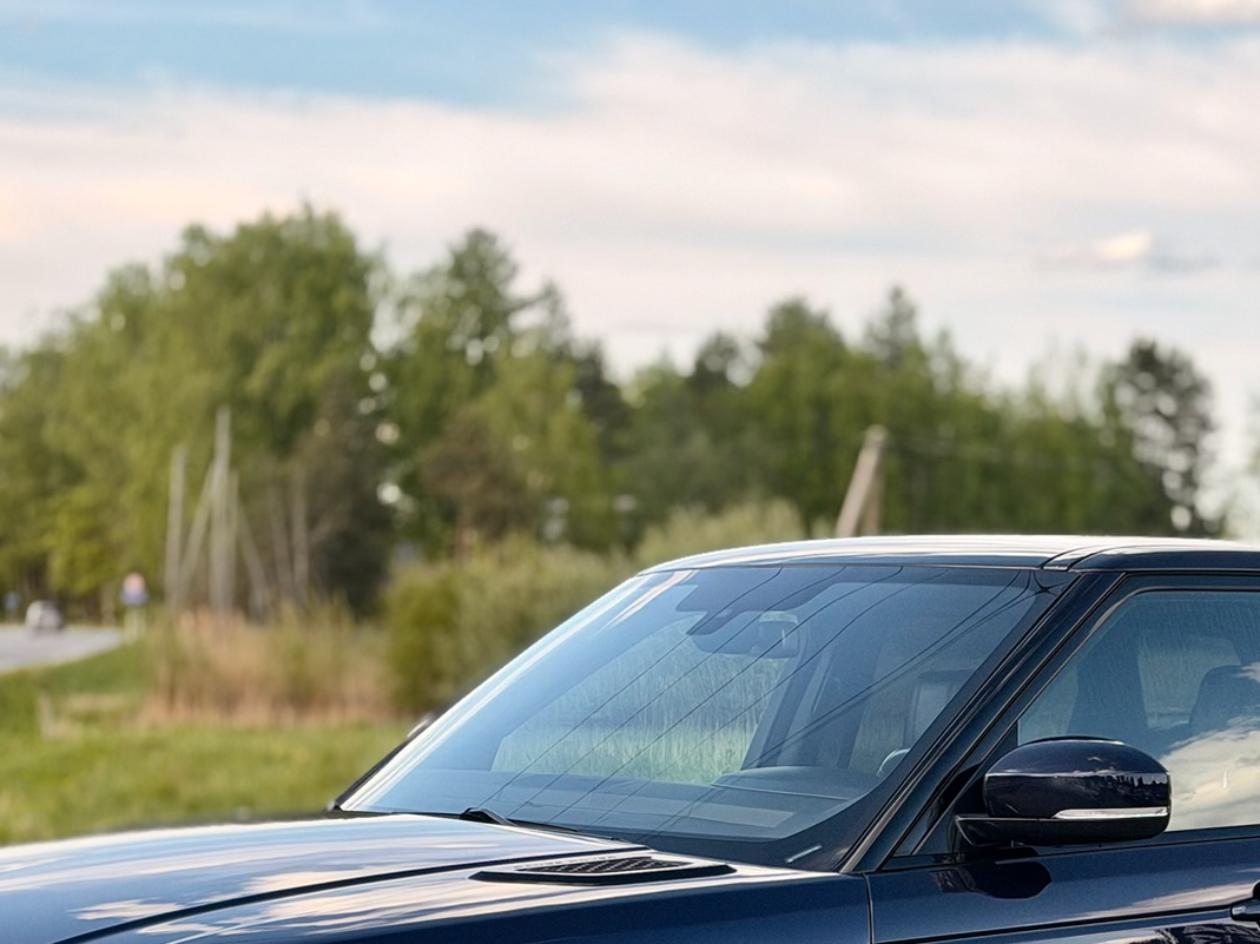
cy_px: 816
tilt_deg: -4.5
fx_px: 3348
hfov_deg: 21.3
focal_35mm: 92
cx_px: 787
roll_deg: +0.1
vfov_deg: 15.9
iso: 64
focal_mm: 6.76
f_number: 1.78
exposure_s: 1/1795
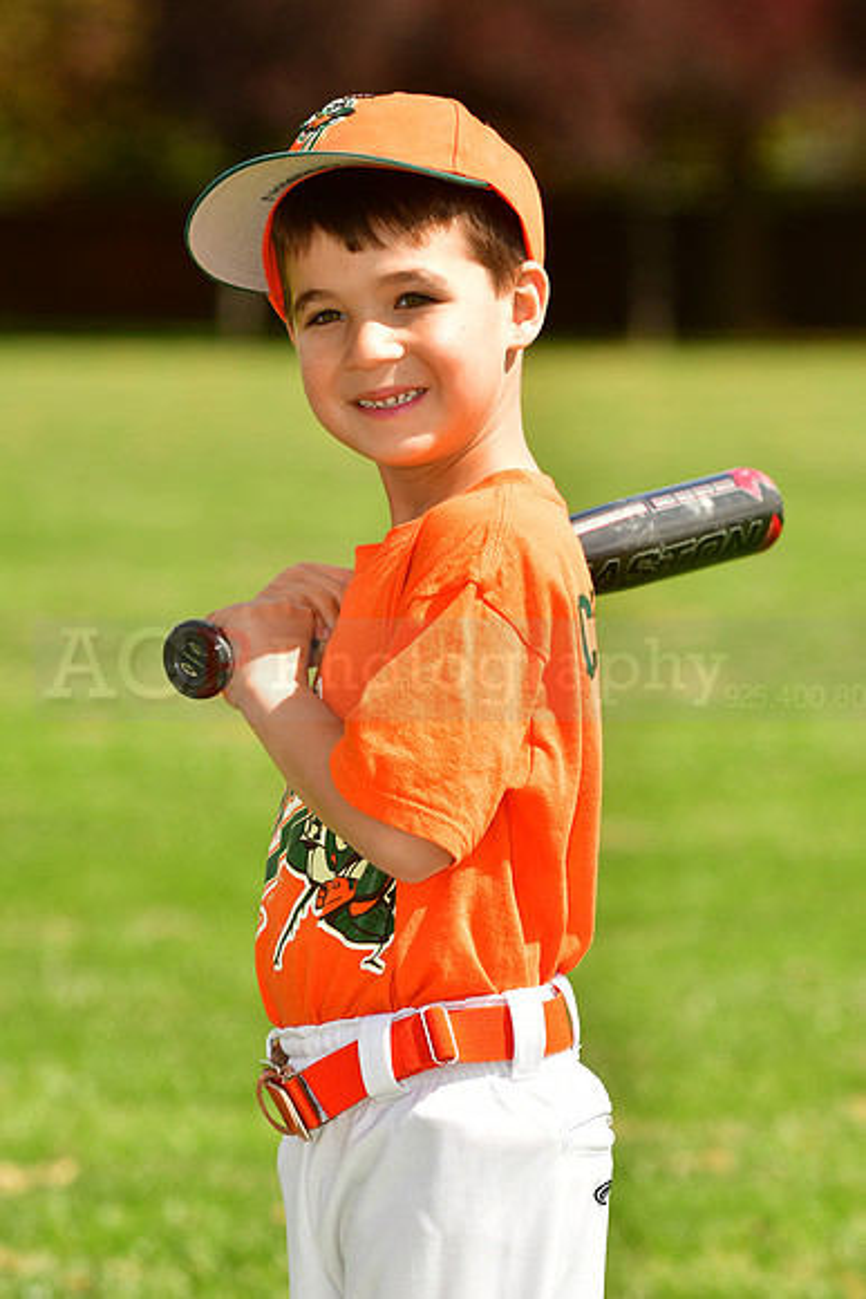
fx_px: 8384
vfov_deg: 8.9
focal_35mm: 232
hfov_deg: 5.9
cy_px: 650
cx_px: 433
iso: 200
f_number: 5
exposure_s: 1/1000
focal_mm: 155
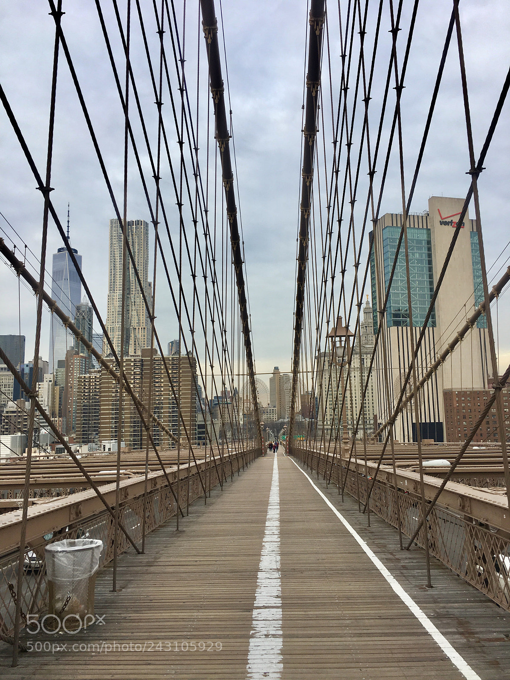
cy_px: 340
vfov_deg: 61.7
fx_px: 570
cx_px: 255
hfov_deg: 48.2
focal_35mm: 29
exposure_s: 1/725
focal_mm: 4.15
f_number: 2.2
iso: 25
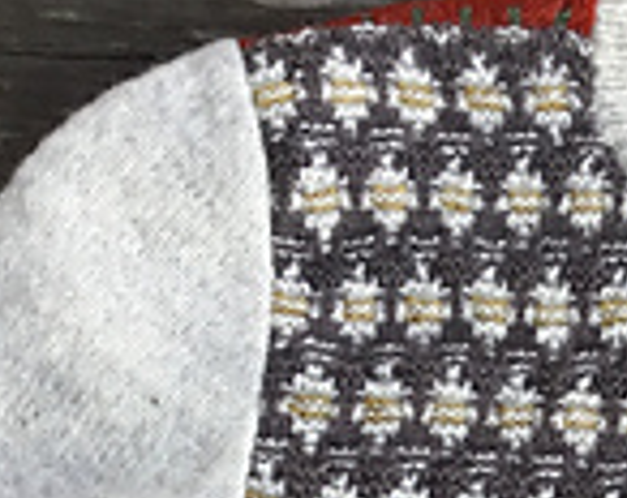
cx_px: 863
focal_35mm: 133
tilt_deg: -79.1
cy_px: 919
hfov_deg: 13.8
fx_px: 2461
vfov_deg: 10.8
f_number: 2.4
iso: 25
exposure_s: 1/108
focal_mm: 3.3
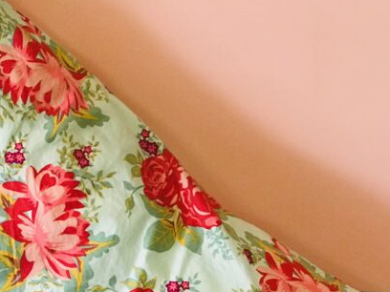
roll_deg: -1.3
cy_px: 97
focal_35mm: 143
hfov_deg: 13.7
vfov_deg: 10.4
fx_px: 1611
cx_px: 49
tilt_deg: -27.5
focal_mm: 6.6
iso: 125
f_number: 2.8
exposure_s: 1/60
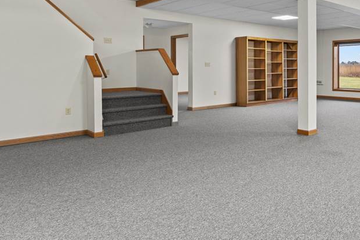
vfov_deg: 39.2
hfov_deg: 54.6
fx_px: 330
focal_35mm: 33
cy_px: 69
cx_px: 270
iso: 250
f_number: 9
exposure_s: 1/1.25
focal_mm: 16
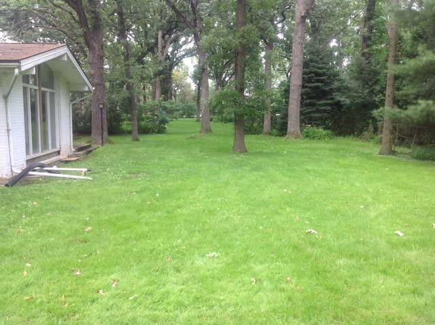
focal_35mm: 35
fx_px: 439
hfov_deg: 52.7
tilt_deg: -4.9
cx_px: 218
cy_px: 162
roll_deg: +0.2
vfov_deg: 40.6
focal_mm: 4.28
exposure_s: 1/120
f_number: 2.4
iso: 64
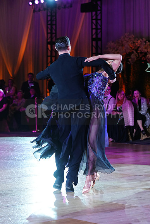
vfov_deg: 18.4
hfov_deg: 12.3
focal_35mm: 111
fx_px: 693
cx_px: 75
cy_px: 112
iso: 2000
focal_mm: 111
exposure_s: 1/400
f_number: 4
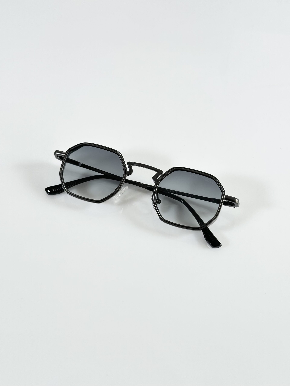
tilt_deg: -52.3
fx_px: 536
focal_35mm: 48
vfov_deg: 39.7
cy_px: 193
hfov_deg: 30.3
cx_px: 145
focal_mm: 6.86
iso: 64
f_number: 1.78
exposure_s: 1/121
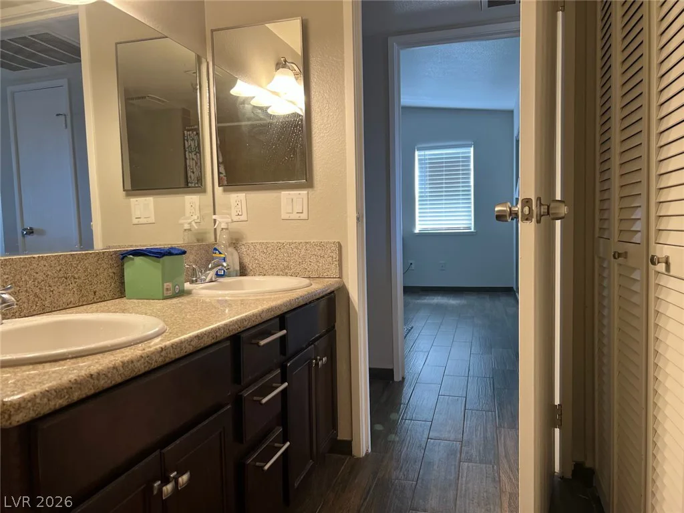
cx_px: 342
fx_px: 514
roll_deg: +1.4
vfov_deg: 53.1
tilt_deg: -3.6
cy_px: 256
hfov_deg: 67.3
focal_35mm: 26
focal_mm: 5.7
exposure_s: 1/120
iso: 125
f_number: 1.5
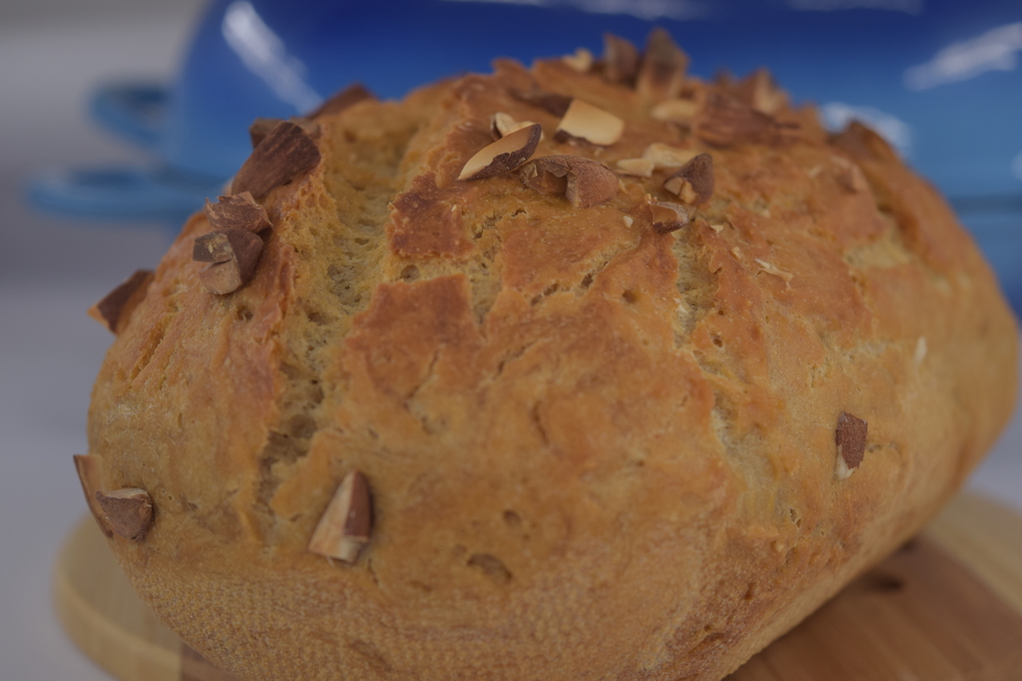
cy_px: 340
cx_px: 511
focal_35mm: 72
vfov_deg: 18.9
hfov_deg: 28.1
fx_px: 2044
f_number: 5.3
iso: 320
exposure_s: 1/80
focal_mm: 48
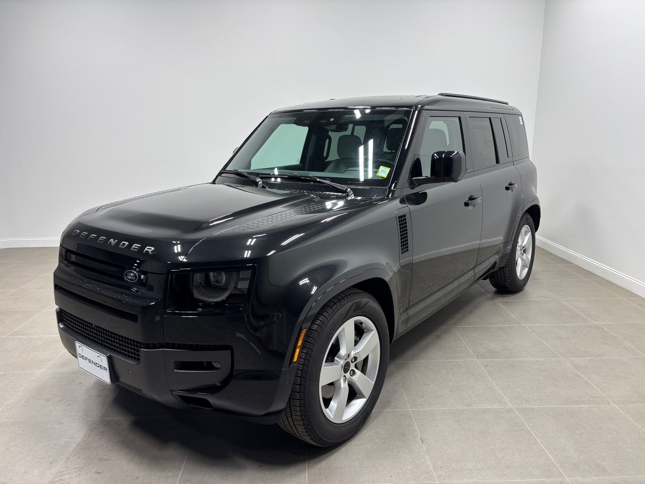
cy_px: 242
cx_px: 322
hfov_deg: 67.3
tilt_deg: -12.9
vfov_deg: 53.1
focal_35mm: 26
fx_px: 484
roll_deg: +0.3
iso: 40
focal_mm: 5.96
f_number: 1.6
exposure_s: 1/120
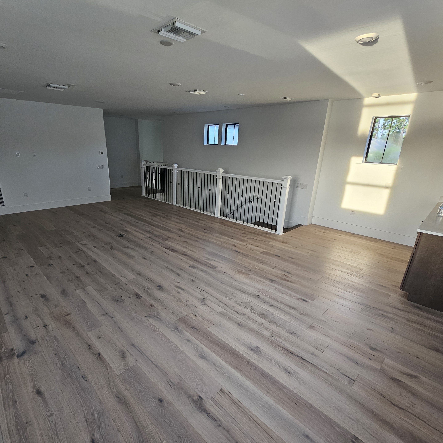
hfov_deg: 87.0
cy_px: 230
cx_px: 195
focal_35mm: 16
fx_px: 232
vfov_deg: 87.4
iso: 100
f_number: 2.2
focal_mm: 2.2
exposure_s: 1/77.4
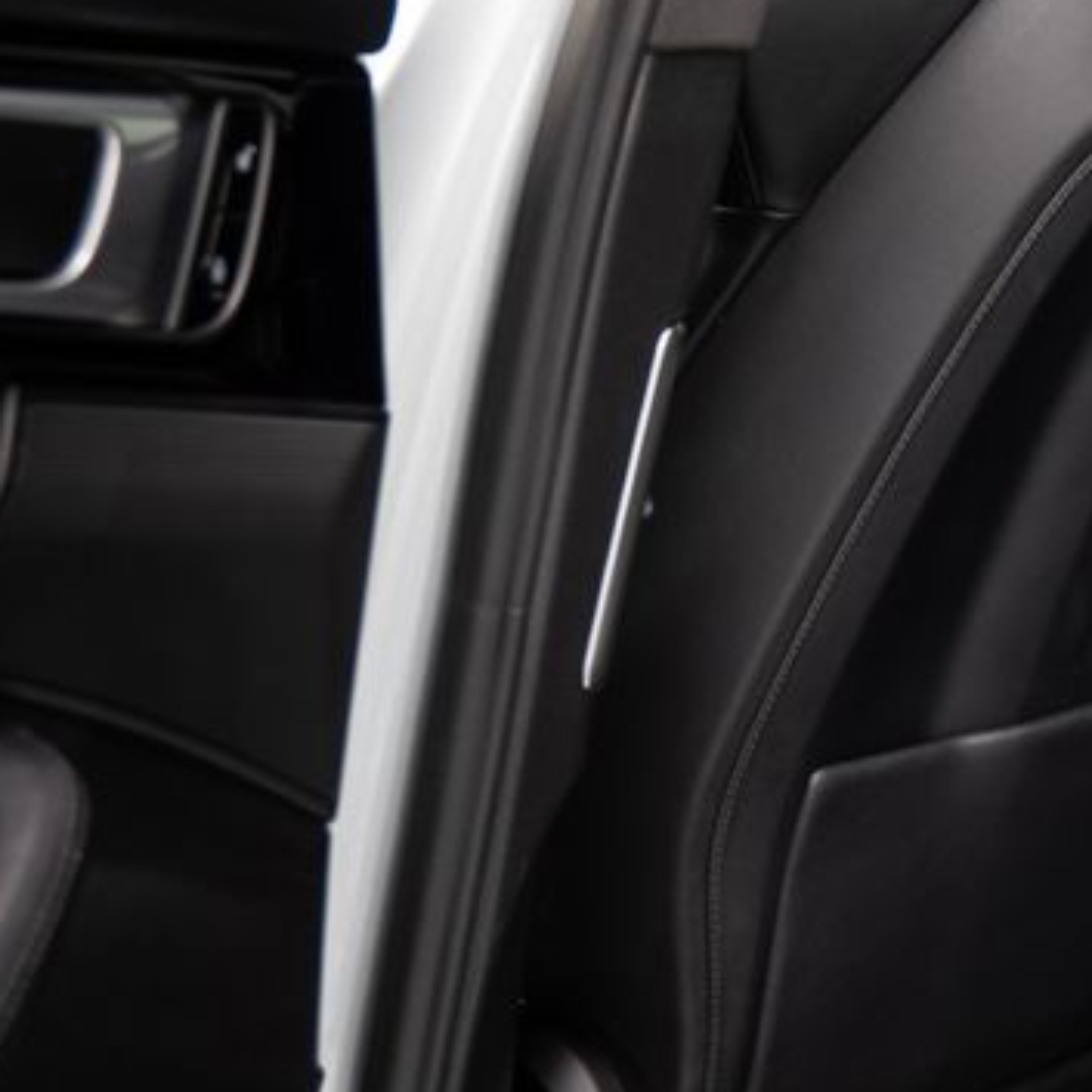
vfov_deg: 18.8
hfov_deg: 17.4
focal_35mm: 91
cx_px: 1565
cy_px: 161
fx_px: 3248
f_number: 5
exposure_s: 1/50
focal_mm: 30
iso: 200
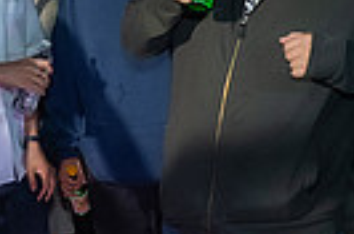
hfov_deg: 16.9
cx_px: -237
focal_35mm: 105
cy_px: 150
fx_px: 1030
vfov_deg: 13.0
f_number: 3.2
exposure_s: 1/160
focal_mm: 24
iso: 1000
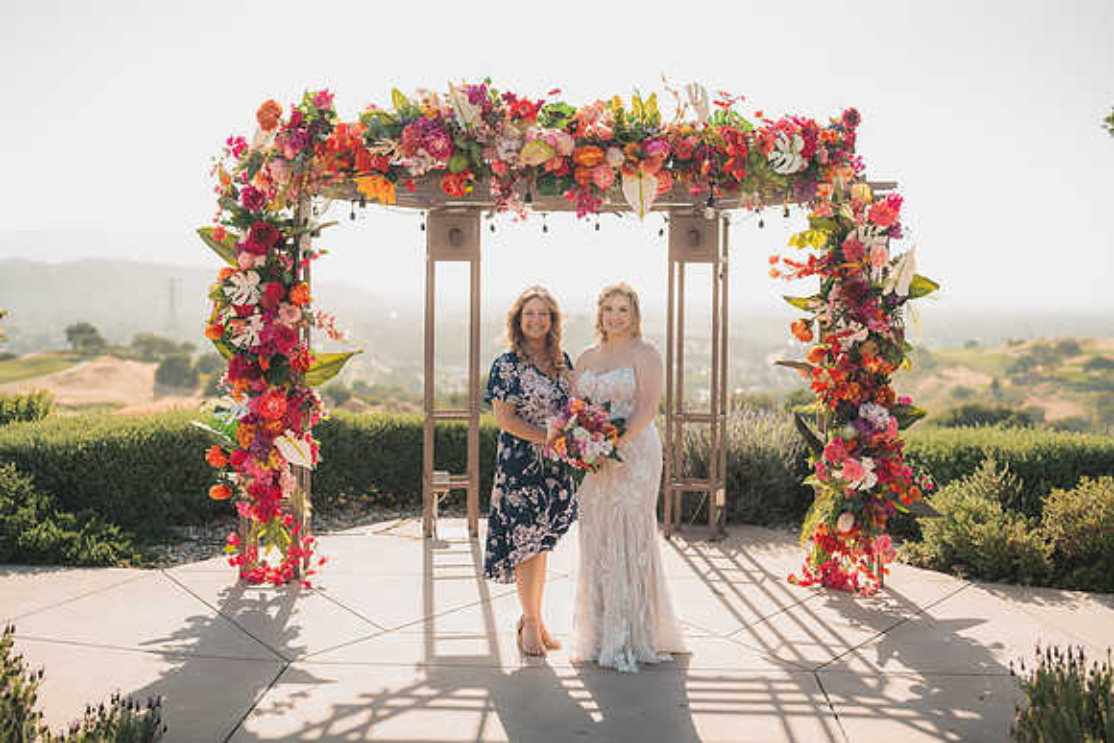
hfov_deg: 39.6
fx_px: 1548
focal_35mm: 50
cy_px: 372
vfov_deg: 27.0
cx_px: 557
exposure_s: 1/1000
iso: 50
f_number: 2
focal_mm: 50
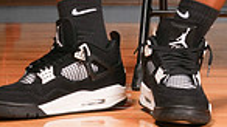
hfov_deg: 11.3
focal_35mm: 190
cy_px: -189
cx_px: 215
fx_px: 1143
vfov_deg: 6.1
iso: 250
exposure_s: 1/200
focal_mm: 59
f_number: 6.3
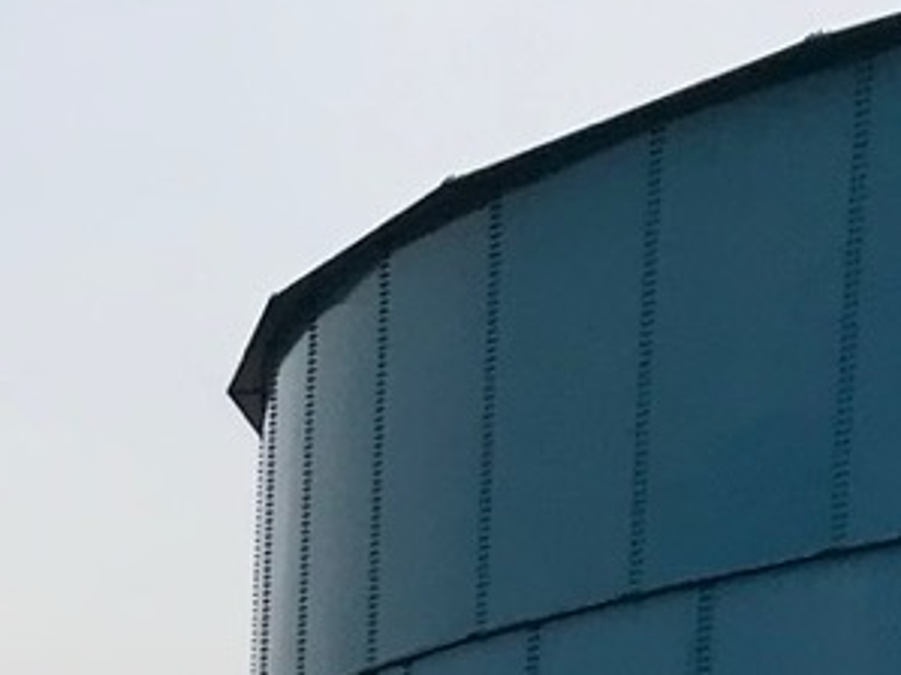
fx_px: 4683
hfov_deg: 9.7
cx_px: -1269
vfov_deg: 7.5
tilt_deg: -5.1
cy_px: 1817
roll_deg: -0.7
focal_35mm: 180
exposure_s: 1/1709
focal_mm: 3.99
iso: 20
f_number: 1.8
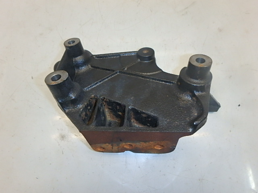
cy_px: 96
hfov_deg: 79.0
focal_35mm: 21
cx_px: 129
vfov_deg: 63.4
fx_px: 157
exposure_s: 1/30
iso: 320
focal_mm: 3.7
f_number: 6
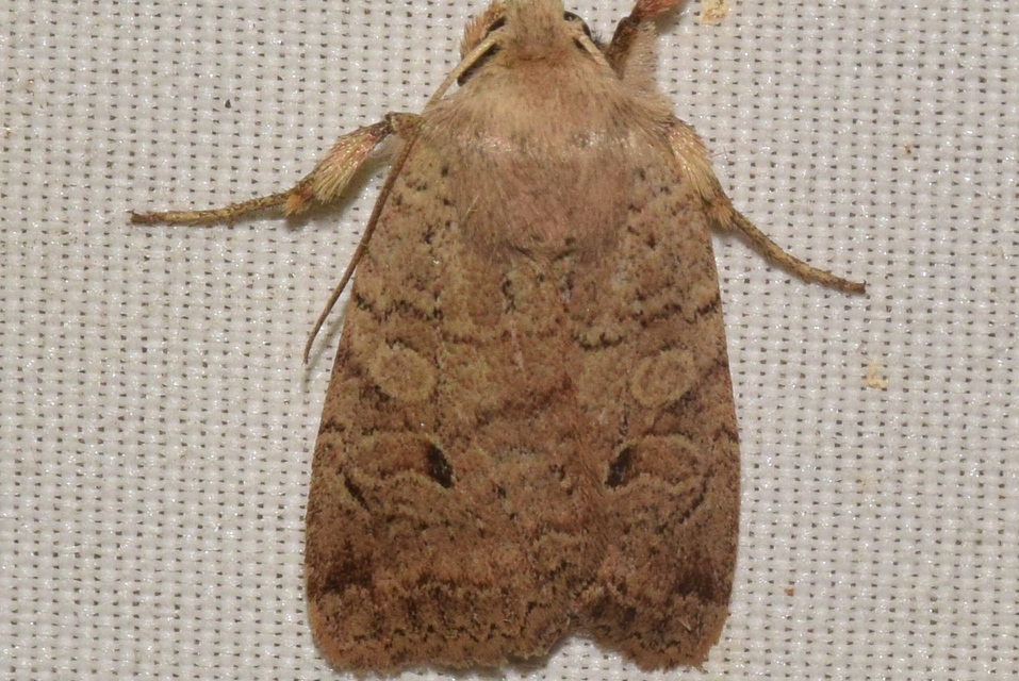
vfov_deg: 6.6
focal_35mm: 210
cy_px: 340
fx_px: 5949
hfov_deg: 9.8
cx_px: 510
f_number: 14
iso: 500
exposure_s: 1/160
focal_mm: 140
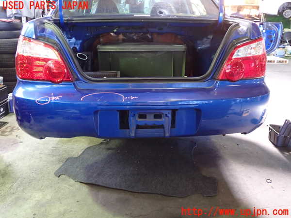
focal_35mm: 30
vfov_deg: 46.8
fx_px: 252
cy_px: 109
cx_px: 146
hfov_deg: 60.0
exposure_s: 1/30
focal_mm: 5.4
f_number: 2.3
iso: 800
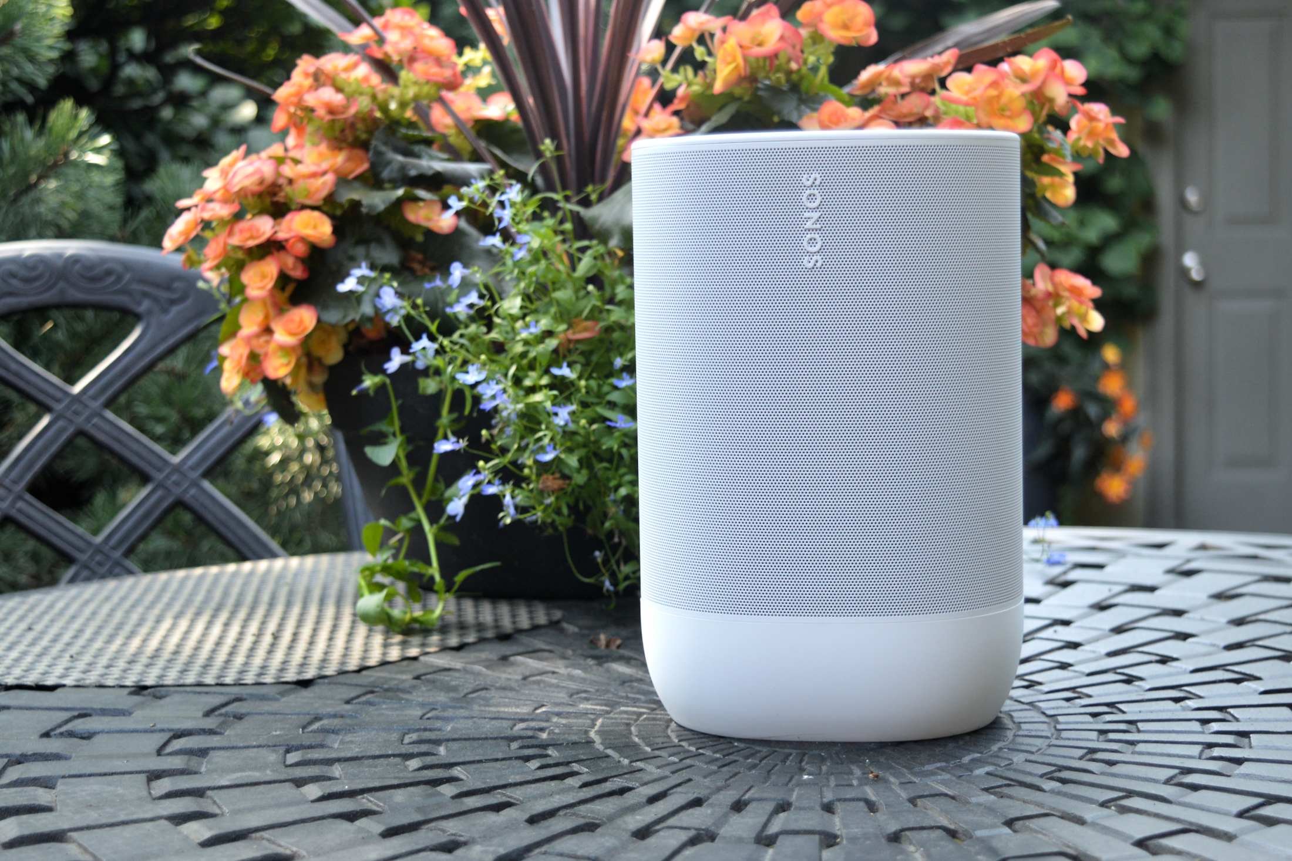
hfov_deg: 38.9
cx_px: 646
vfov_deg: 26.5
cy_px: 430
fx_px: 1830
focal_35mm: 51
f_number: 4.5
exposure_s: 1/60
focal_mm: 34
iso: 400
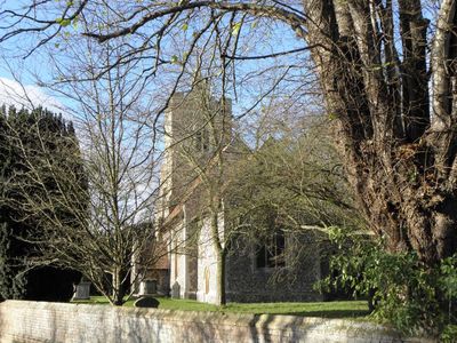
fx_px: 581
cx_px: 228
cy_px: 172
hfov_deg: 42.9
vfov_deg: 32.9
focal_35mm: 44
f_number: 5.6
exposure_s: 1/100
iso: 64
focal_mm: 7.87
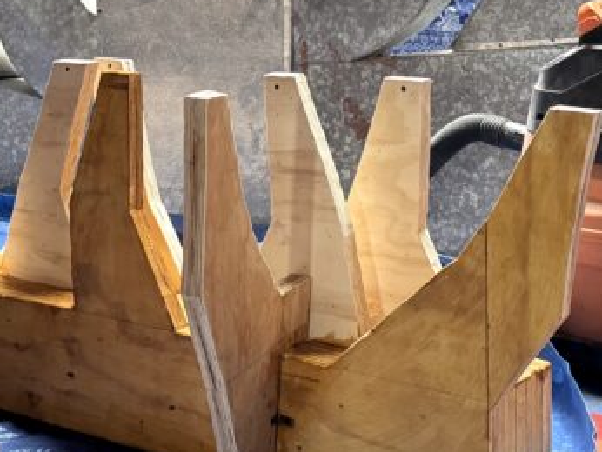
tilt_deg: -3.1
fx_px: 1236
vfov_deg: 20.1
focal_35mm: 71
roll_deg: +1.3
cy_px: 2
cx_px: 223
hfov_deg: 27.3
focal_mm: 6.76
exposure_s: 1/60
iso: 500
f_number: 1.78
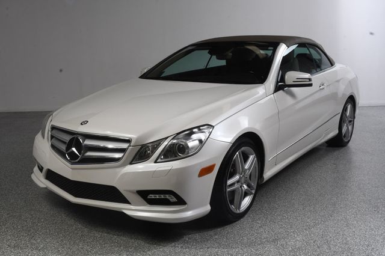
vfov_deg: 34.2
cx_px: 192
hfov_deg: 49.6
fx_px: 417
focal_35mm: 39
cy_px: 128
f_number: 14
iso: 100
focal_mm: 26
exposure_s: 1/160
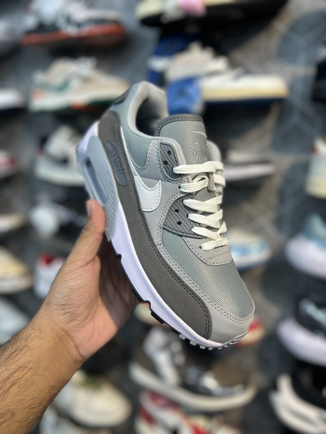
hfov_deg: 53.1
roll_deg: -1.2
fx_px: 326
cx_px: 163
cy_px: 217
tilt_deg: -10.4
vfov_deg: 67.3
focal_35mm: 26
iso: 40
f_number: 1.5
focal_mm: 5.7
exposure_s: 1/100
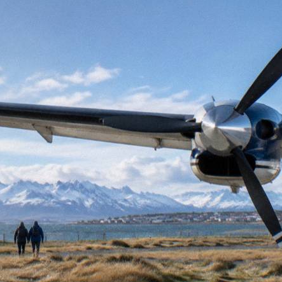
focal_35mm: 71
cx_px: 257
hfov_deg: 23.6
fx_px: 654
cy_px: 208
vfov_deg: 24.1
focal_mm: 37
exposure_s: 1/800
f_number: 5.6
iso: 500
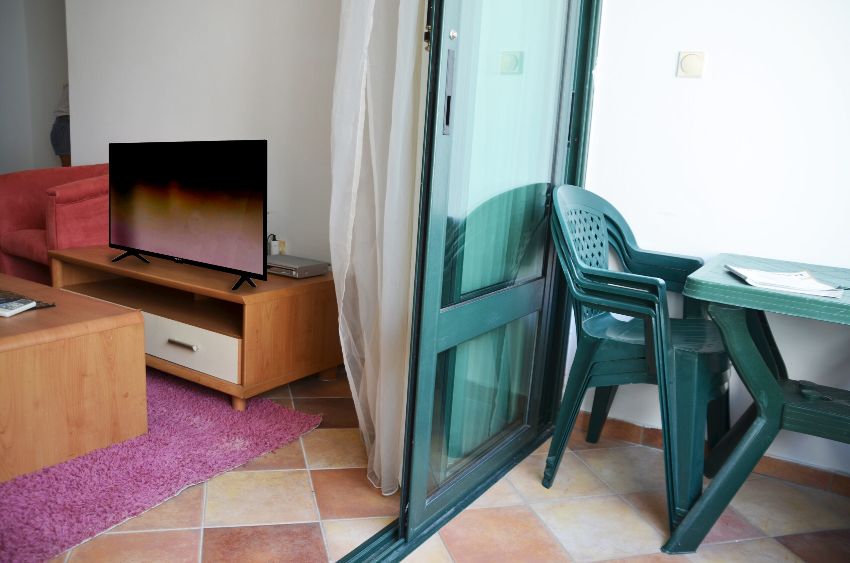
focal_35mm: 27
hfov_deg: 67.5
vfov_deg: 47.7
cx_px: 425
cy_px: 282
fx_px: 636
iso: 125
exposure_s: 1/60
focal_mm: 18
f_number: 4
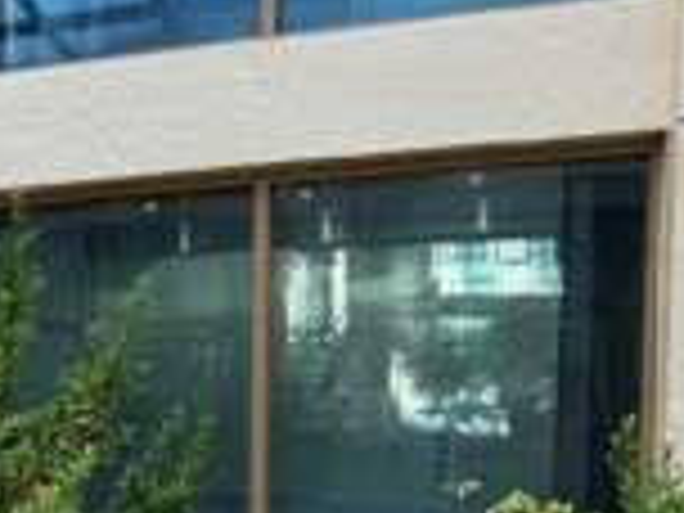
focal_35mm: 76
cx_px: -306
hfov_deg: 21.9
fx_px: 1502
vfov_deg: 18.7
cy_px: 540
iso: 80
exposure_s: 1/309
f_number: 1.78
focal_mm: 6.76
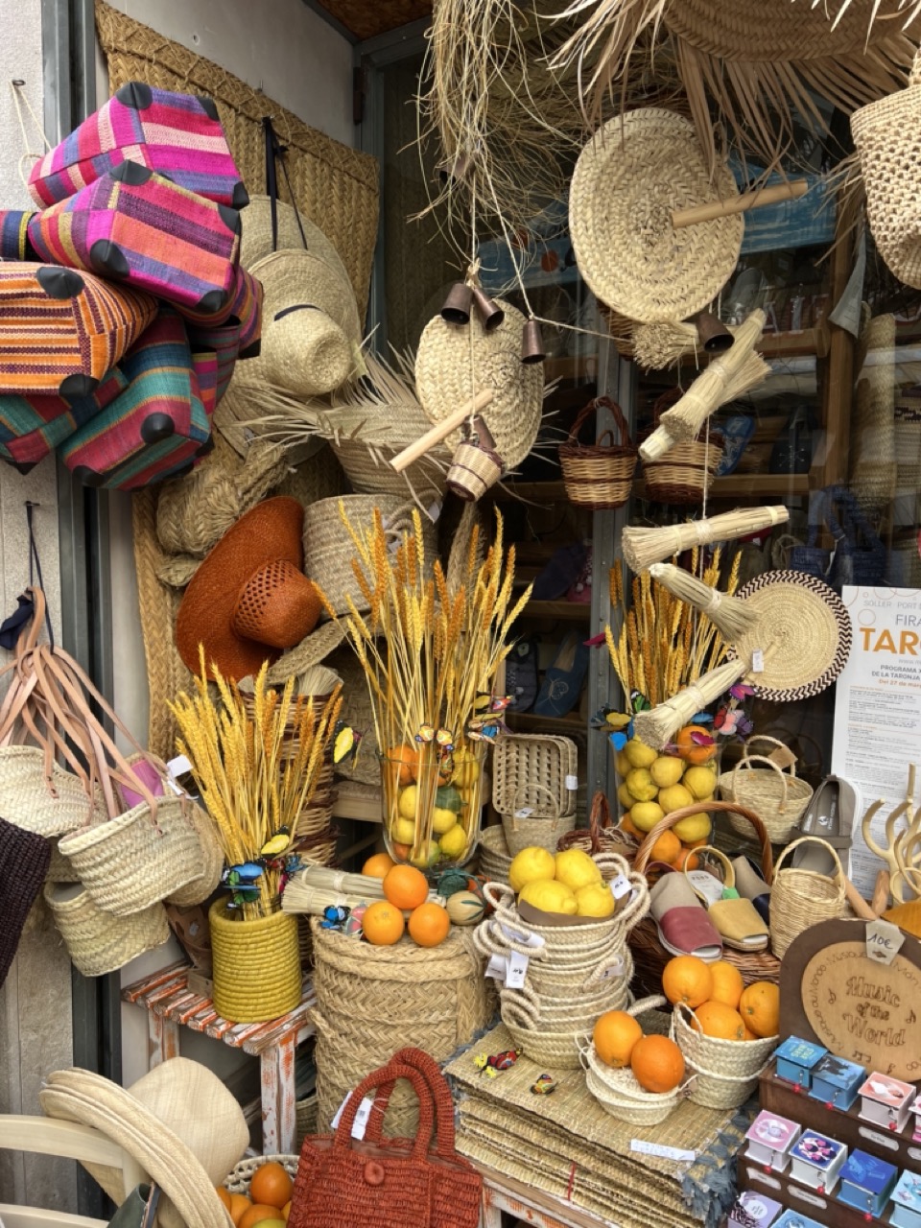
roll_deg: -0.1
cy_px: 614
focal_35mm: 26
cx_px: 460
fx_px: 922
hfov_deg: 53.1
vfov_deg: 67.3
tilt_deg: -4.5
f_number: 1.5
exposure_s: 1/201
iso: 40
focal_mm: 5.7
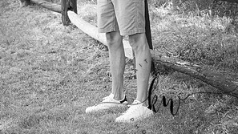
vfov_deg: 8.9
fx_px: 852
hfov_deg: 15.9
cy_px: -32
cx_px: 119
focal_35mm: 135
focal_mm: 85
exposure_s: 1/200
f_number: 6.3
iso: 500
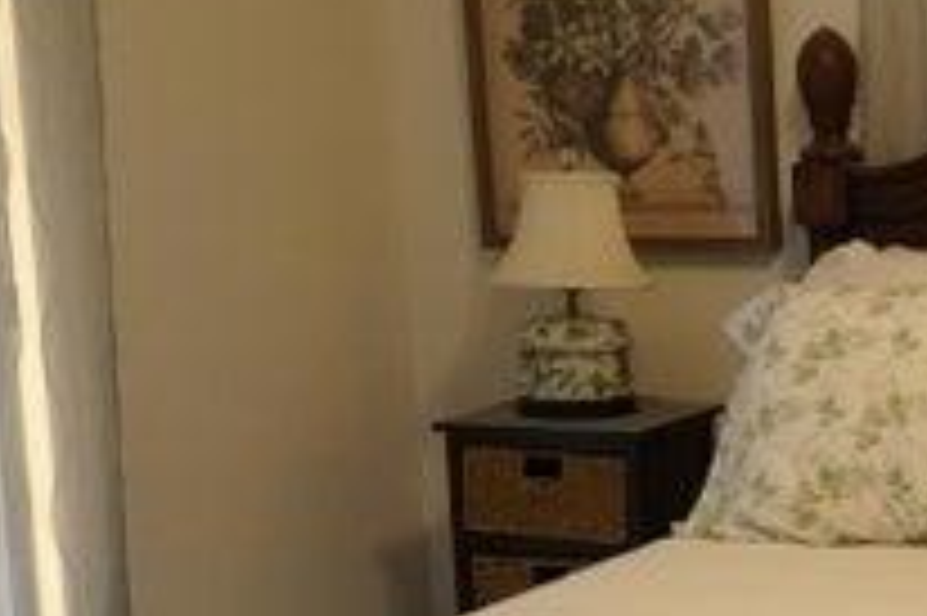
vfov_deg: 13.9
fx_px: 2521
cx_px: 994
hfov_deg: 20.0
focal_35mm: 98
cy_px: 513
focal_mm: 28
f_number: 4
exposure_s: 1/160
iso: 1600
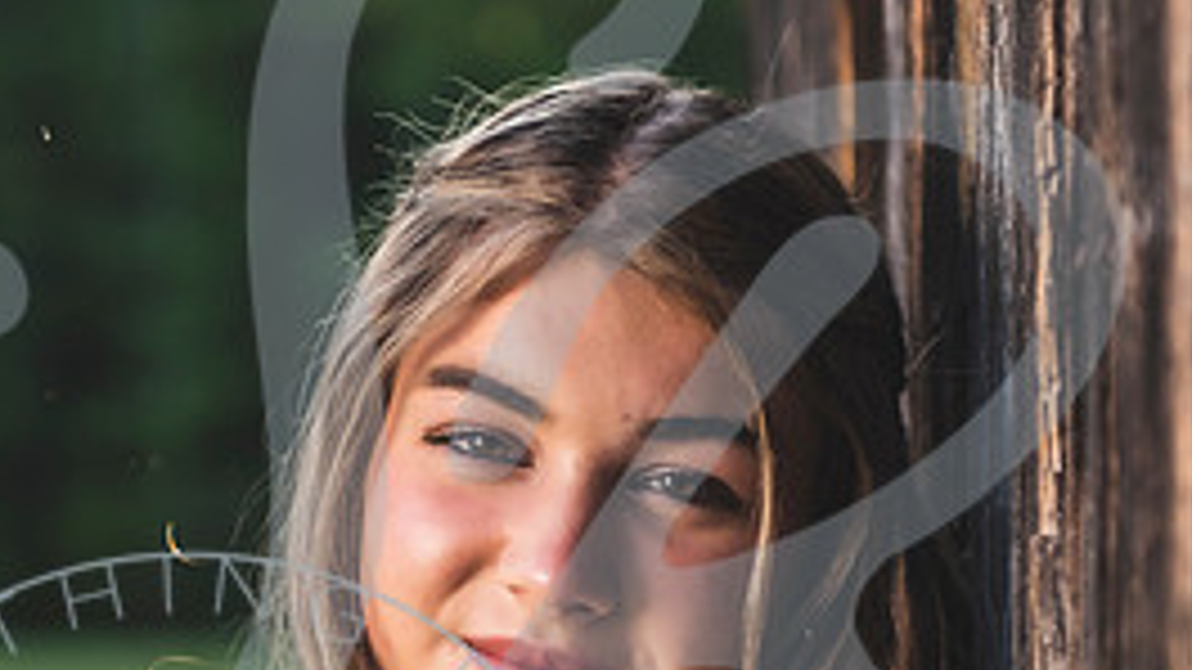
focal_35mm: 142
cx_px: 414
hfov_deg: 15.1
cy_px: 636
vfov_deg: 8.5
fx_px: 4488
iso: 100
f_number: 2.8
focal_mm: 62
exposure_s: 1/800
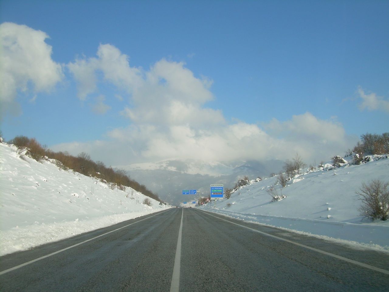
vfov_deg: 37.7
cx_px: 194
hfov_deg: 49.0
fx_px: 427
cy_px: 146
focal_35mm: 38
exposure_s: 1/546
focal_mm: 6.3
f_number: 4.6
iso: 50
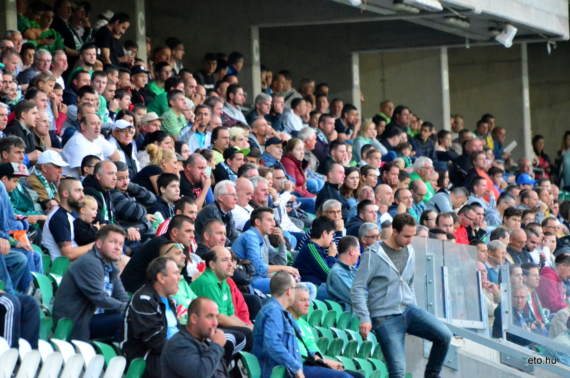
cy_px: 189
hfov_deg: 4.6
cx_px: 285
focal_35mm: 450
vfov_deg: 3.0
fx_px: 7111
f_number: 5.6
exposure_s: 1/400
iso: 6400
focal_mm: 300
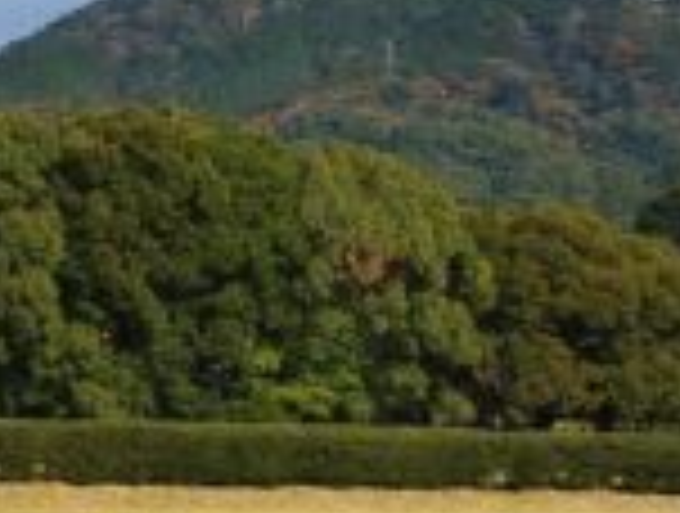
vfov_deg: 10.7
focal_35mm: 137
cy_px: 544
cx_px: -243
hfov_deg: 13.7
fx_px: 2698
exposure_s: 1/3020
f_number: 1.79
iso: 48
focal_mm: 4.7
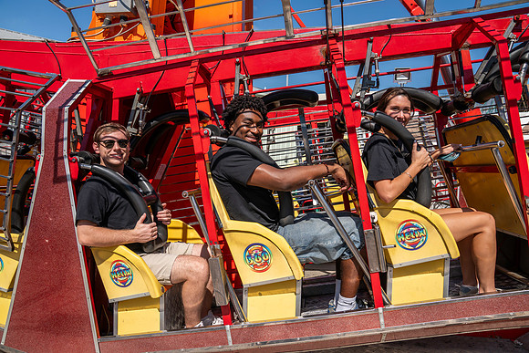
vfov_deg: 53.2
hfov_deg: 73.7
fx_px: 353
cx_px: 264
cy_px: 176
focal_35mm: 24
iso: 100
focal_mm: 24
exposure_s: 1/1000
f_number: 4.5
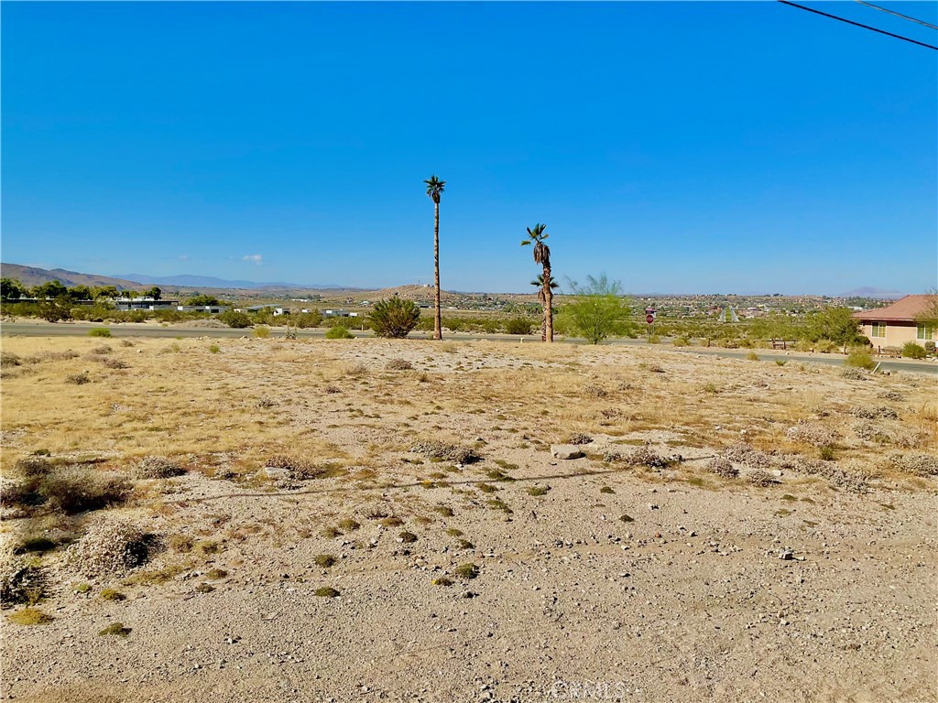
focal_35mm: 29
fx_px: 786
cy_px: 352
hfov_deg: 61.7
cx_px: 469
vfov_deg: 48.2
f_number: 1.8
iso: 16
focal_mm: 3
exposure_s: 1/4065
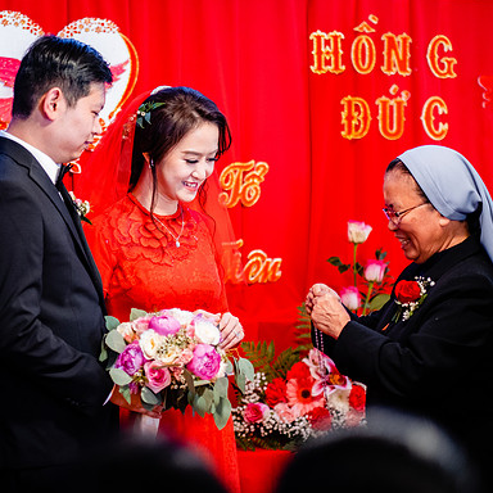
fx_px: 1917
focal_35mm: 119
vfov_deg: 14.7
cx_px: 159
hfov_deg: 14.6
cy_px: 245
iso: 800
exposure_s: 1/160
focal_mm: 56
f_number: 1.2
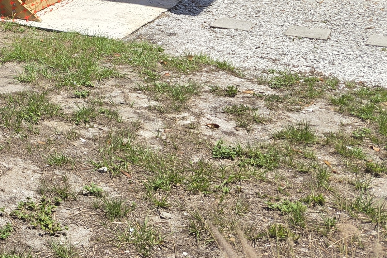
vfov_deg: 16.0
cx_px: -105
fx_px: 827
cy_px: -147
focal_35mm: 77
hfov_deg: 23.5
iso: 25
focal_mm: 5.4
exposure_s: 1/1521
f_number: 1.8
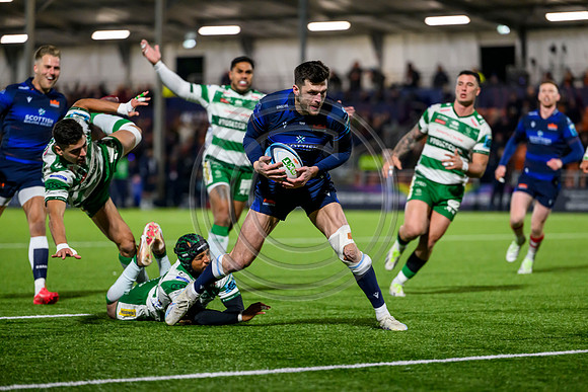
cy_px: 196
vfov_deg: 6.9
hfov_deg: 10.3
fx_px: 3267
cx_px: 294
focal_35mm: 200
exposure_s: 1/1000
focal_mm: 200
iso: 5000
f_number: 3.5
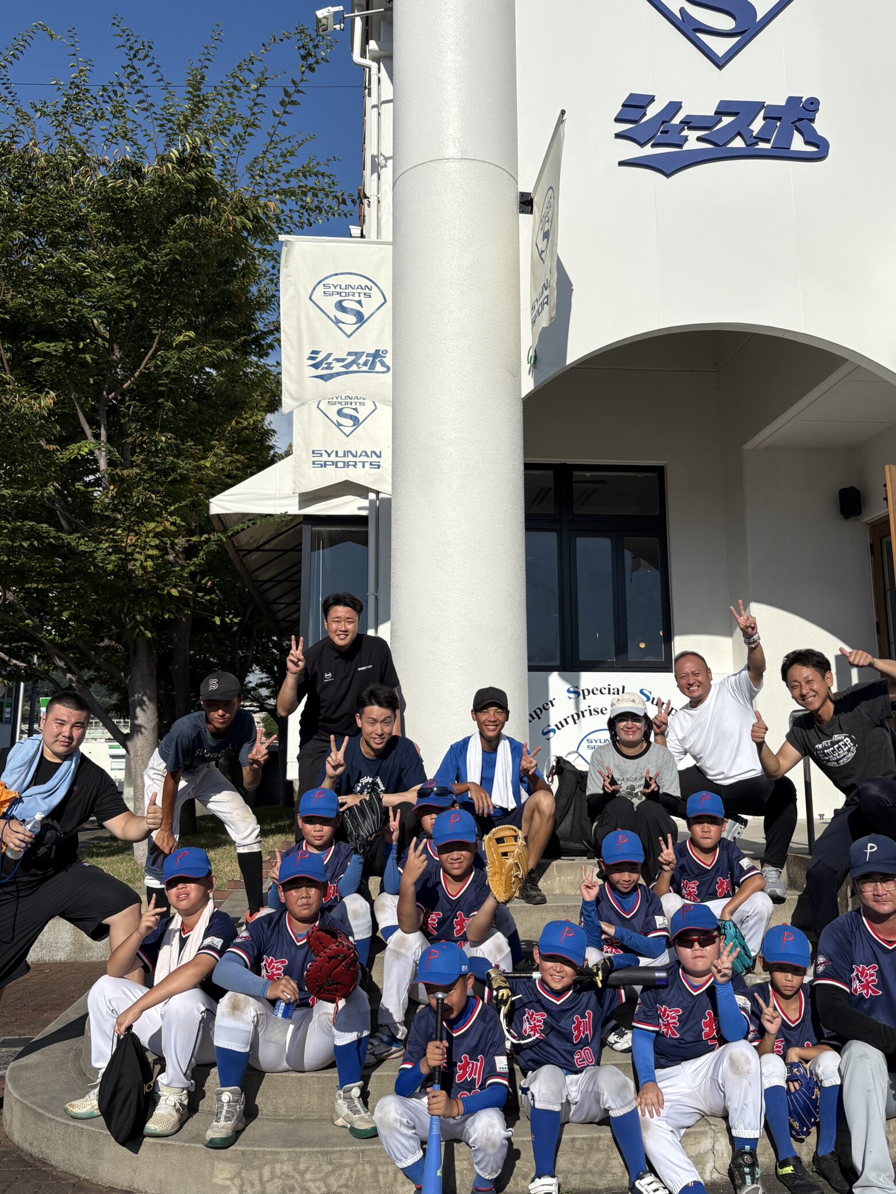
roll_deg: +0.7
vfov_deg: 56.7
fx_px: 1104
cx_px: 487
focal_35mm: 32
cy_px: 538
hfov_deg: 44.1
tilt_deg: +11.7
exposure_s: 1/6993
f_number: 1.6
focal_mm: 5.96
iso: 50
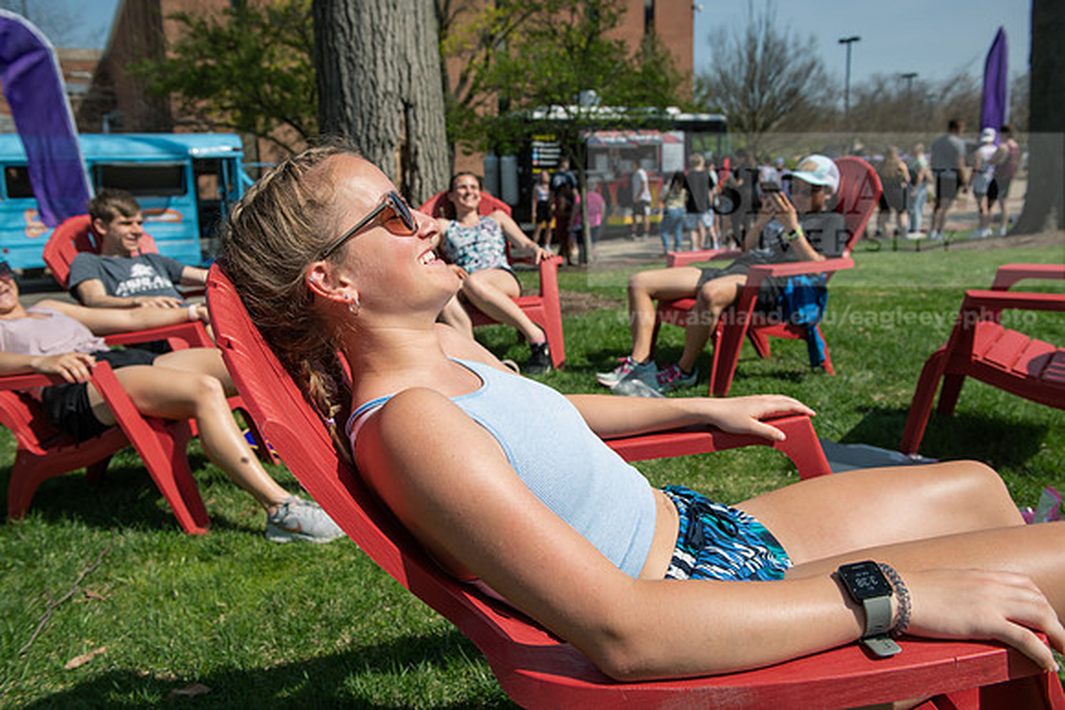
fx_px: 858
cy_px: 355
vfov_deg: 45.0
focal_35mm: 29
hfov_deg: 63.6
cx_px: 532
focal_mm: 29
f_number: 5.6
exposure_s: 1/800
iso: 125
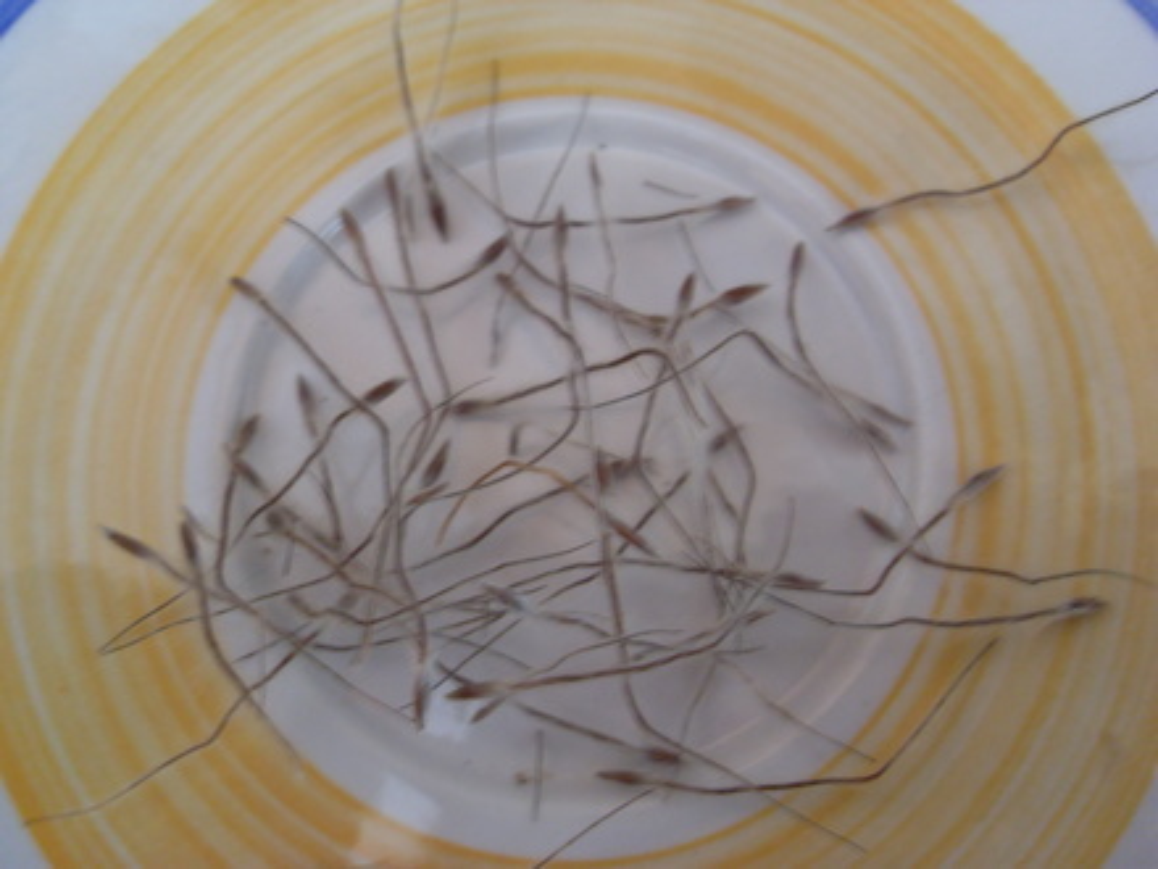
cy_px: 434
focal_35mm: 35
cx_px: 579
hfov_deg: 52.6
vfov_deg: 40.7
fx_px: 1171
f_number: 2.8
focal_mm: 6.3
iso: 200
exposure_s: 1/10
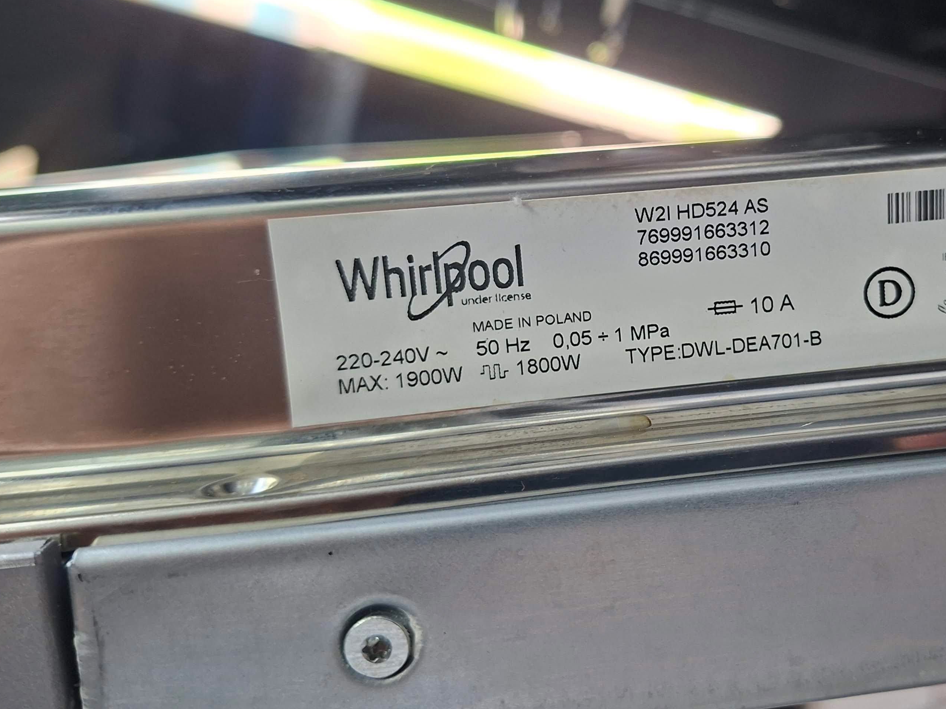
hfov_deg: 50.0
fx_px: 984
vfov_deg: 39.4
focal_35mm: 36
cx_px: 664
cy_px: 265
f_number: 1.8
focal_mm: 5.54
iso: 320
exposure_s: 1/50
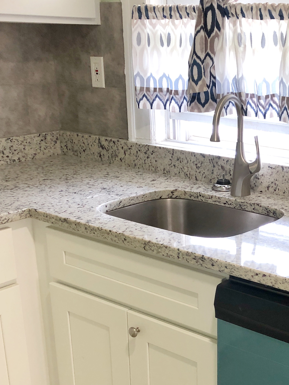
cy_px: 280
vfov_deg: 34.9
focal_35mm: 54
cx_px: 234
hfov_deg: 26.5
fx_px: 601
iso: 40
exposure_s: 1/20
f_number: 1.8
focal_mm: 3.99
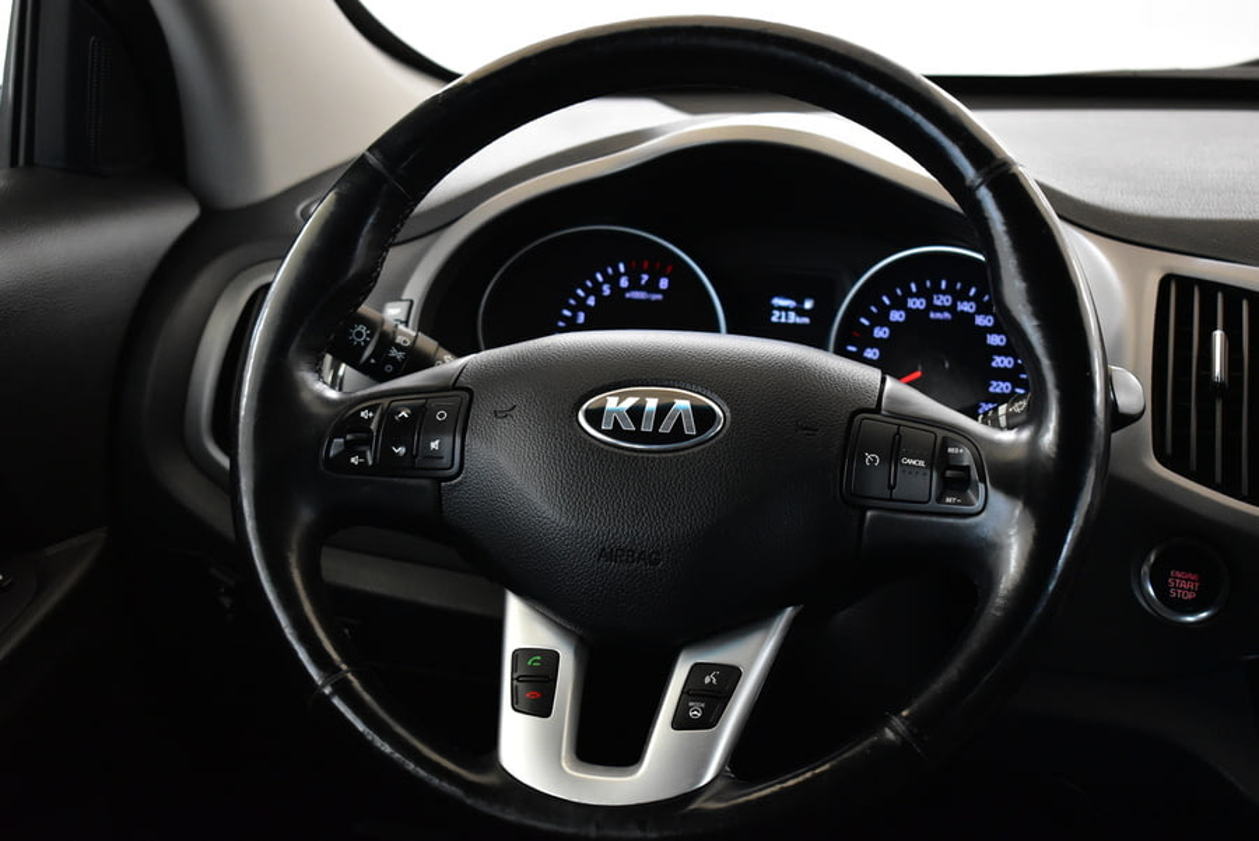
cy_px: 420
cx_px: 630
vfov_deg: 22.6
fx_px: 2099
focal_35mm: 60
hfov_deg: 33.4
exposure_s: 1/160
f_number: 5.6
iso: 2800
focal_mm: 40
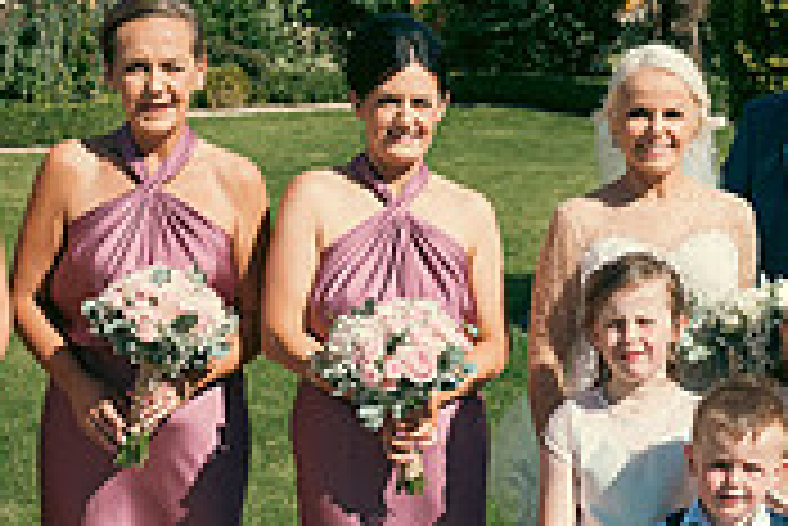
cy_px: 326
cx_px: 743
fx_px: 2103
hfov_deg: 20.7
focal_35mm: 96
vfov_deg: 14.3
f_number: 6.3
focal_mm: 29
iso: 160
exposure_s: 1/1600
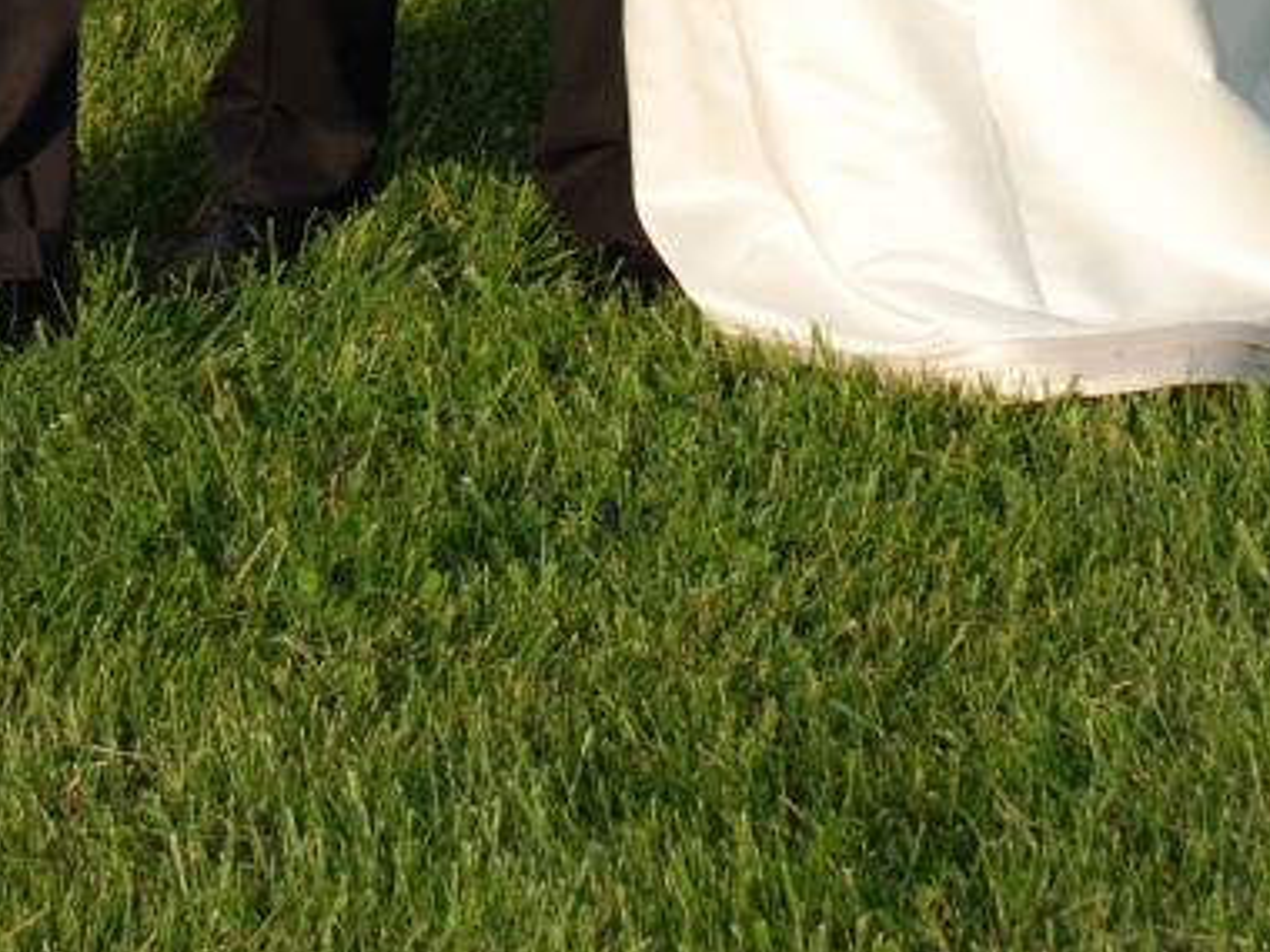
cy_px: -870
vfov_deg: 7.2
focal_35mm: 200
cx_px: 307
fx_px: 7338
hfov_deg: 9.9
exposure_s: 1/160
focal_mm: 44
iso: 100
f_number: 6.3
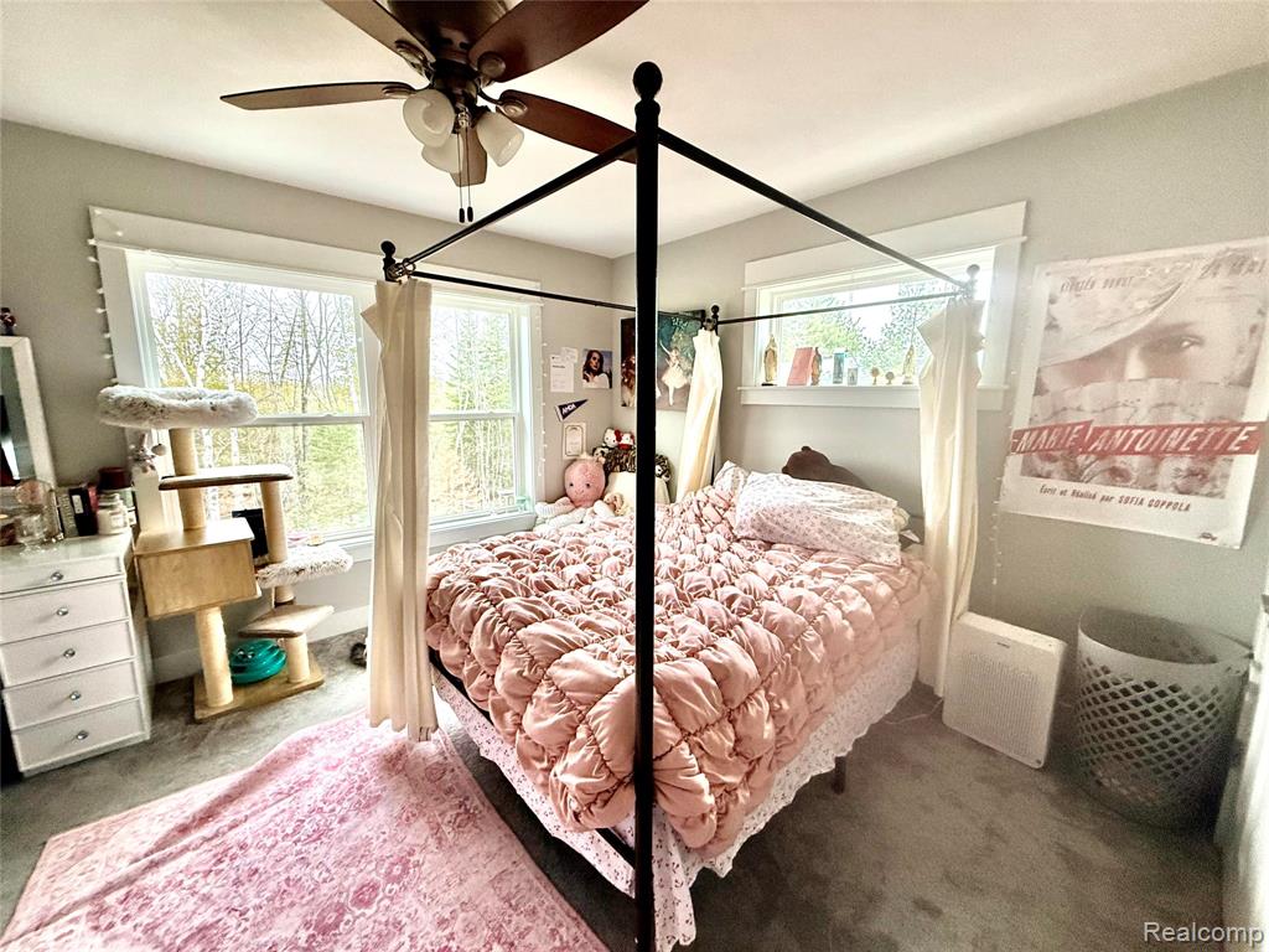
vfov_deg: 85.7
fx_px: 513
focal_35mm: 14
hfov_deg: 102.1
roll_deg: -0.6
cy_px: 476
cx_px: 634
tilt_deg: -7.7
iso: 320
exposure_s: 1/120
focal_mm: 2.22
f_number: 2.2
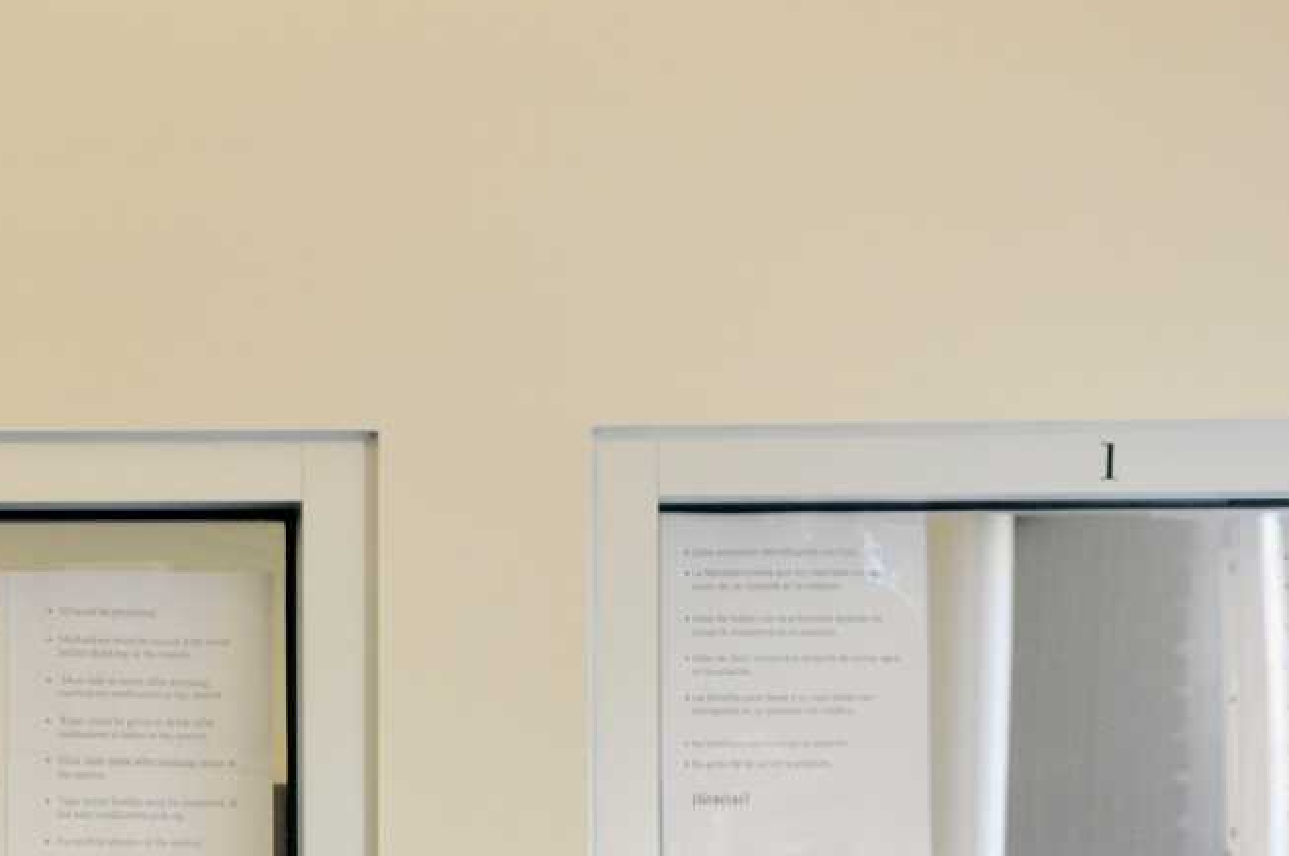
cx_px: -170
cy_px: 1220
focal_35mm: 109
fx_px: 3898
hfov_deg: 18.0
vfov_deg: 12.0
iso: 1250
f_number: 4
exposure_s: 1/200
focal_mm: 35
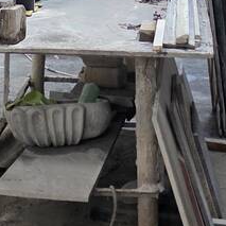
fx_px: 761
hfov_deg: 16.8
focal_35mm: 103
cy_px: -105
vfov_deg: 15.7
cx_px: 71
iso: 500
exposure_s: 1/120
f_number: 1.7
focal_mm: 6.3
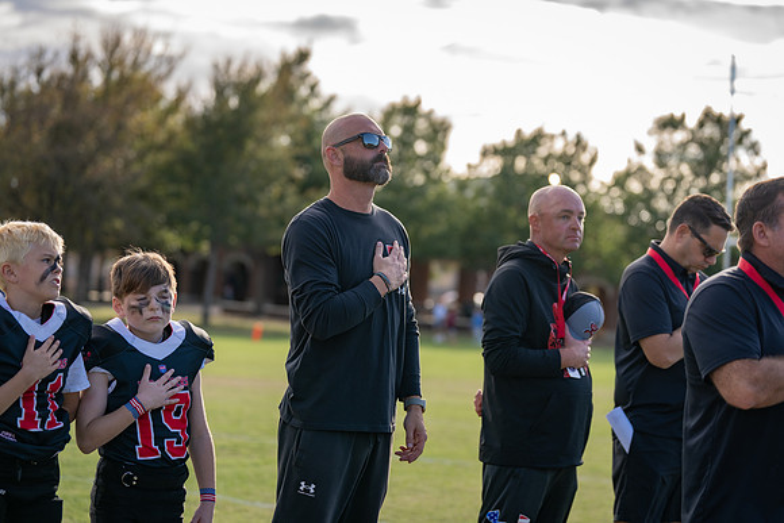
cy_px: 262
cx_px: 392
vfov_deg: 14.4
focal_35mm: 95
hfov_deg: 21.5
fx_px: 2069
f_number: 2.8
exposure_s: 1/640
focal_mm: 95
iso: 100
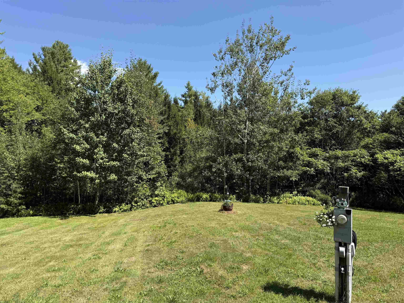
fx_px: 280
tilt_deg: +0.9
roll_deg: -0.9
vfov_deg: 56.8
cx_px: 202
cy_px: 152
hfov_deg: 71.6
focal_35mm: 24
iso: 80
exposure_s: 1/2445
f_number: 1.78
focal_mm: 6.76
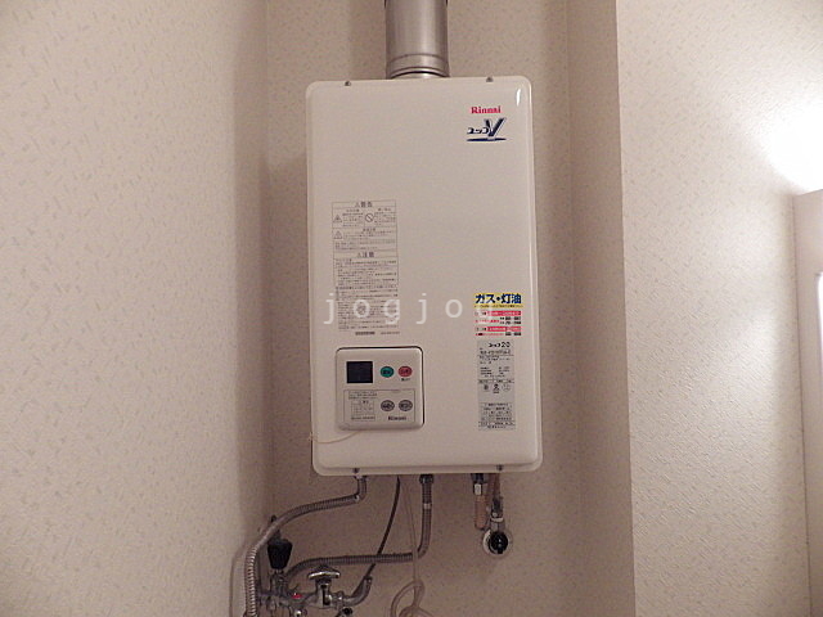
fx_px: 523
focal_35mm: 22
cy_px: 308
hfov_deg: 76.4
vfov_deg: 61.1
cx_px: 412
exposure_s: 1/45
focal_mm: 4
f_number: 3.1
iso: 250
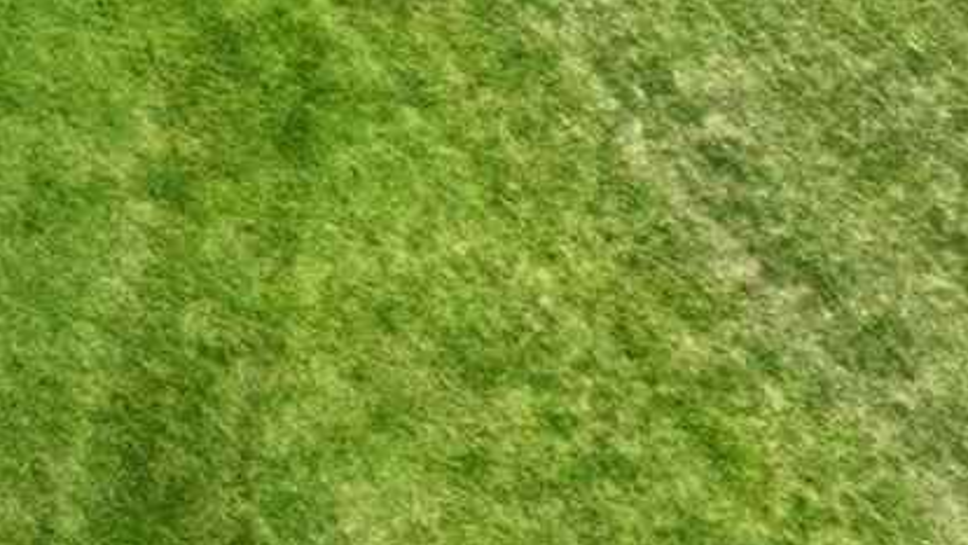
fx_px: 4980
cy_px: -1094
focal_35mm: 194
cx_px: -1686
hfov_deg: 9.4
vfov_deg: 5.8
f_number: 2.8
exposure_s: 1/640
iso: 100
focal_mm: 12.29
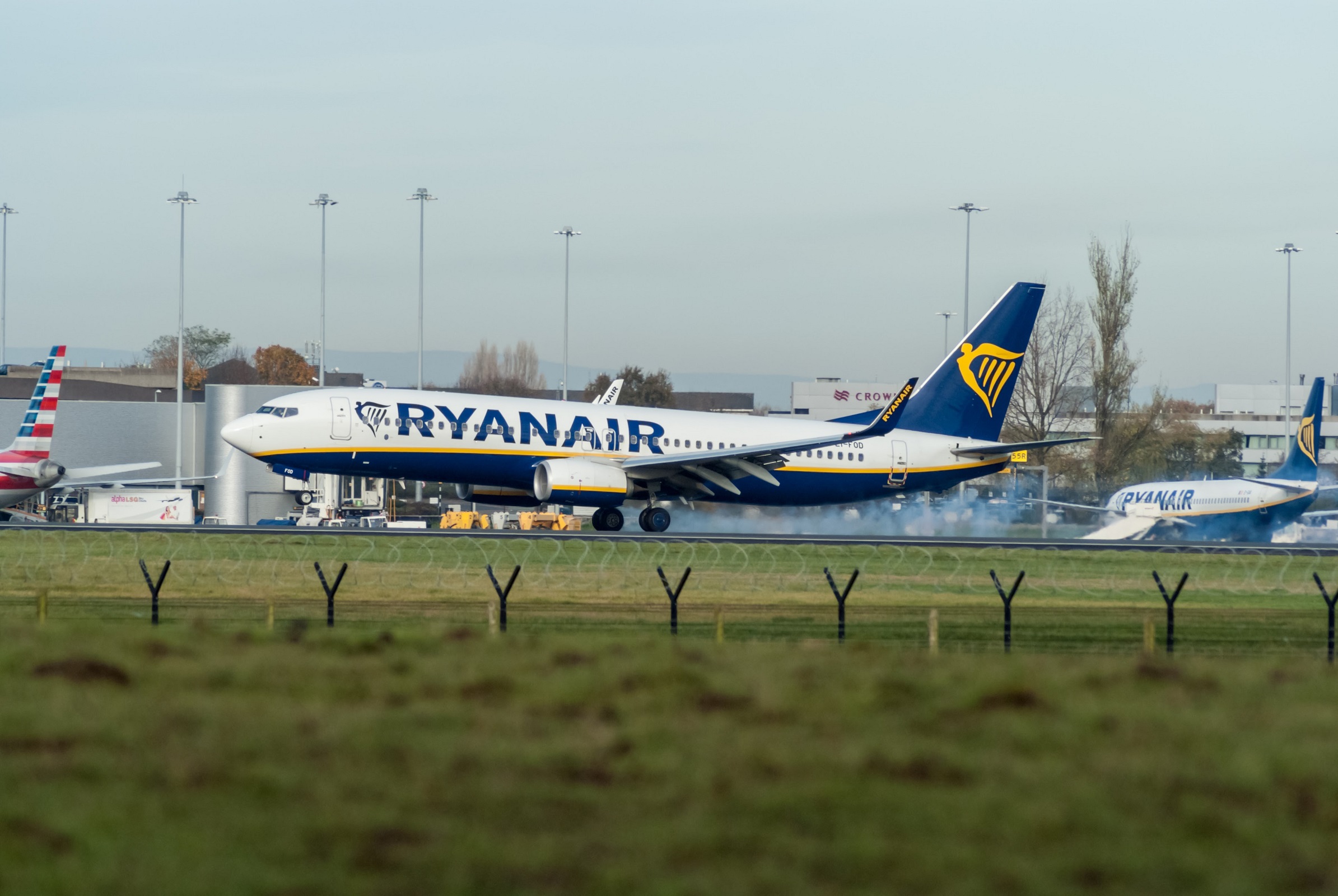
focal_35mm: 345
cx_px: 669
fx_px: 12840
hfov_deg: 6.0
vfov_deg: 4.0
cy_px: 448
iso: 400
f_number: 7.1
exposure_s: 1/1250
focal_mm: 230
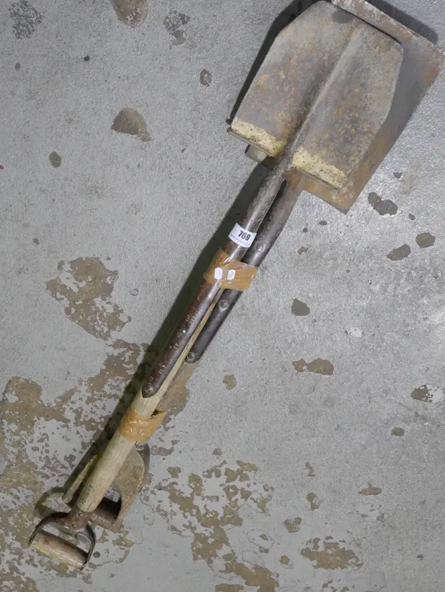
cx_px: 233
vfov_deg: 42.9
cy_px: 288
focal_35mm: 44
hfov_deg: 32.9
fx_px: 753
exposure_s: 1/60
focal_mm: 19
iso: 3200
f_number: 4.3
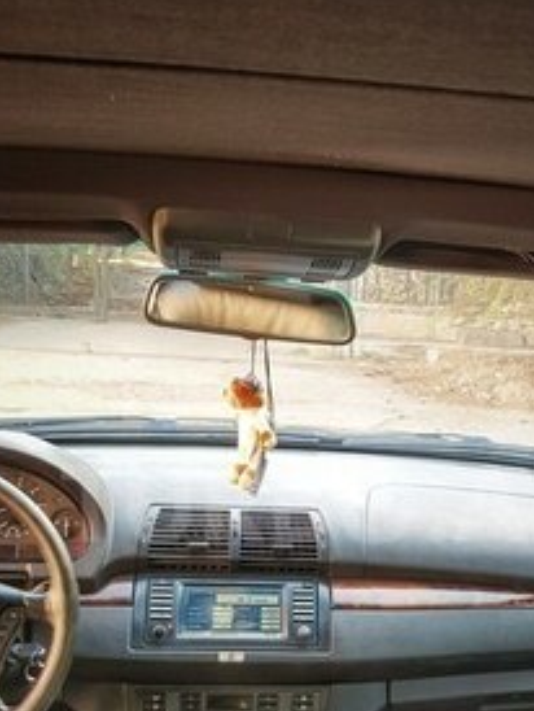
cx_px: 327
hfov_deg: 30.8
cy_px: 503
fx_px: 965
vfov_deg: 39.6
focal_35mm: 47
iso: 40
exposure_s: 1/74
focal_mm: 4.2
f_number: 1.7
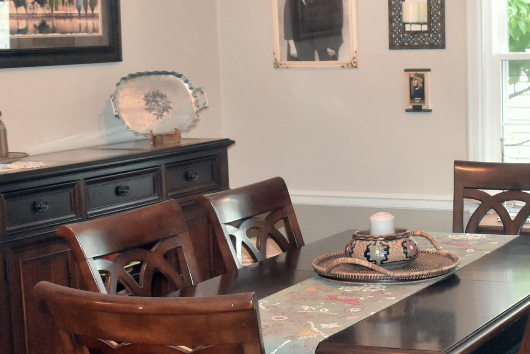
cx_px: 421
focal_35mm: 80
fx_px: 1178
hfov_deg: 25.0
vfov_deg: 17.1
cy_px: 208
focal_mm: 22
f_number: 3.8
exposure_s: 1/60
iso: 2000
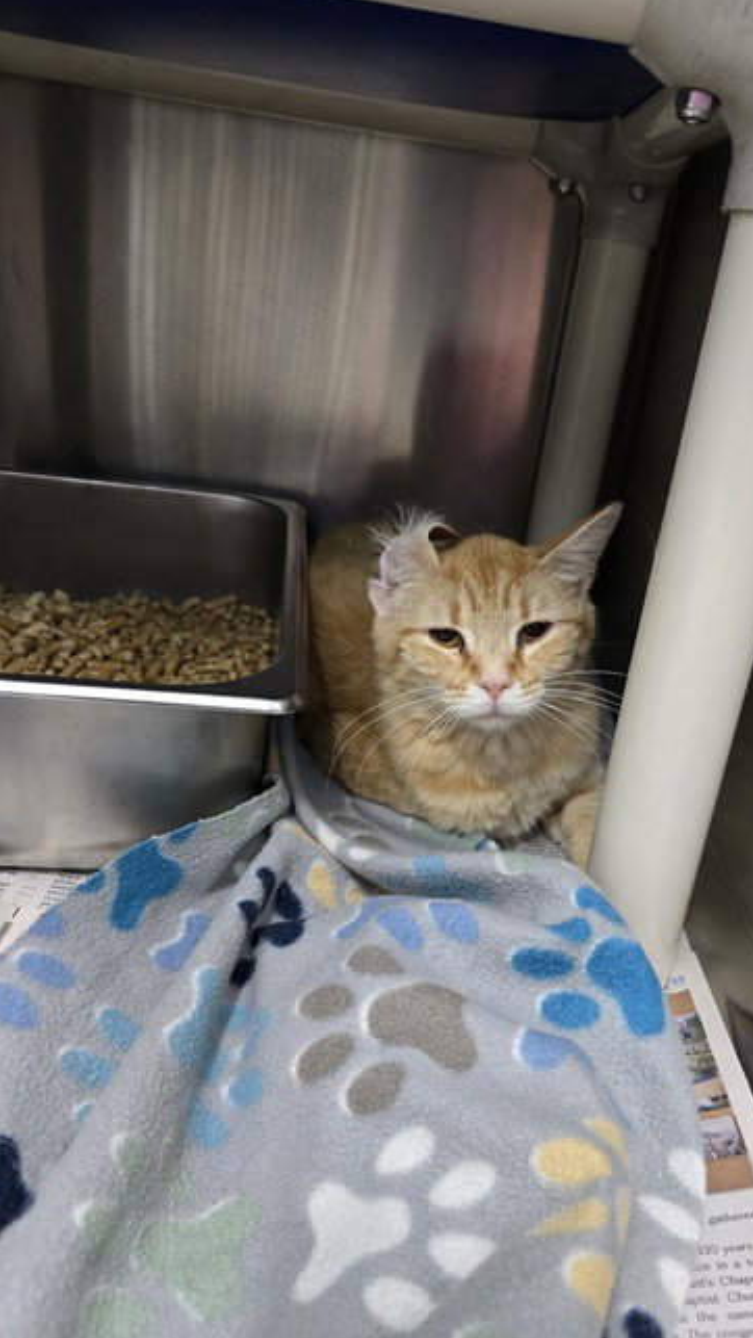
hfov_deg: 44.0
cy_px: 667
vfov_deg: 71.9
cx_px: 483
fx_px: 922
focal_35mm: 26
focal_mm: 6.3
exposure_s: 1/60
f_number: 1.7
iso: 800
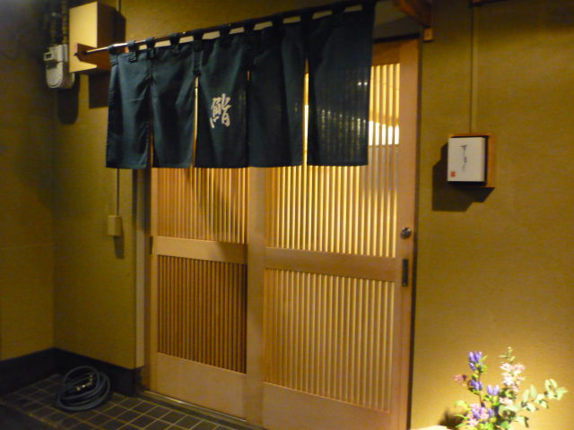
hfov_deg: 55.4
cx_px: 287
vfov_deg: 42.9
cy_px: 215
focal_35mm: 33
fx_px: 547
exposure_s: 1/10
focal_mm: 5.5
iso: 800
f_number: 2.8
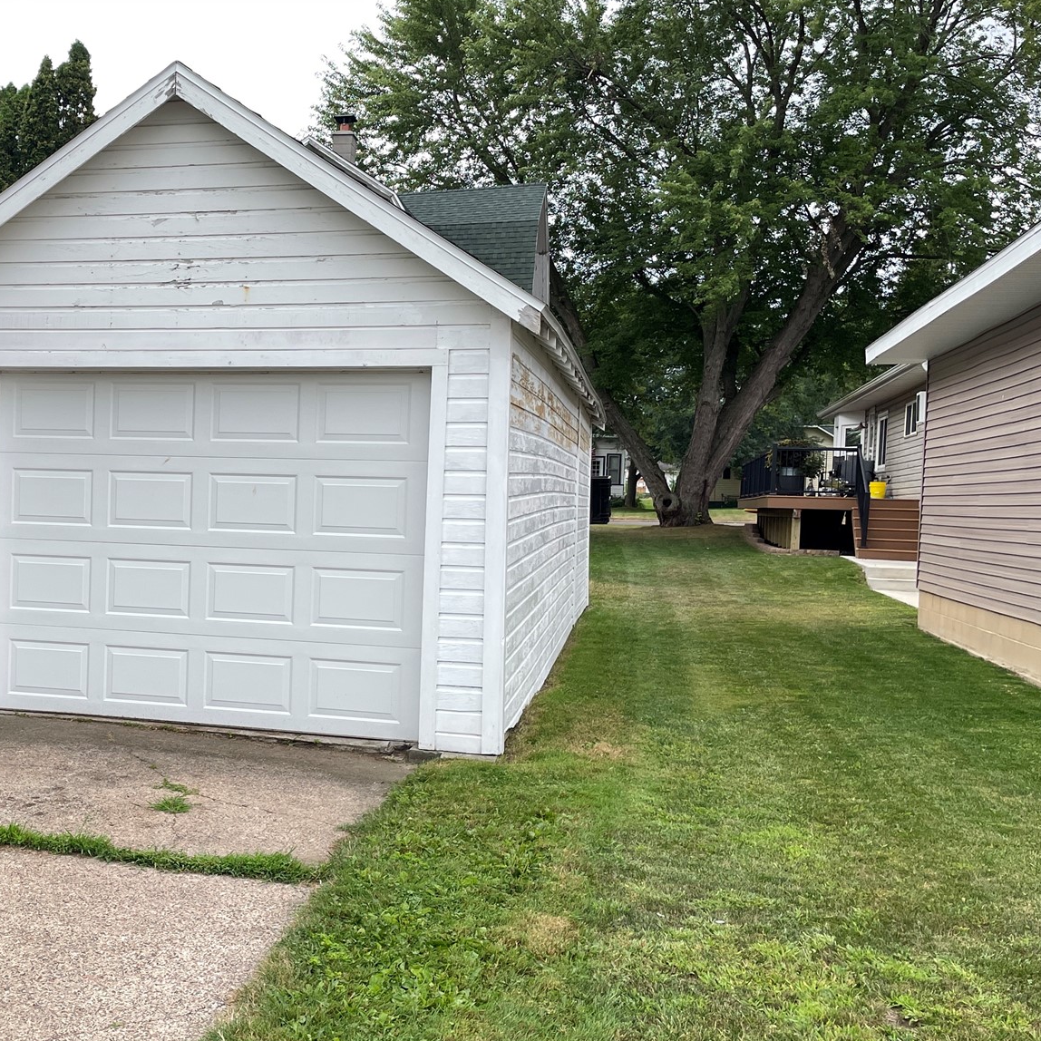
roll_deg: -1.4
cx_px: 194
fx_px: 1395
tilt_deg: -1.9
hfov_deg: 39.2
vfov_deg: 40.9
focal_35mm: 41
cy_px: 554
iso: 32
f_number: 1.6
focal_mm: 4.2
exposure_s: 1/1125
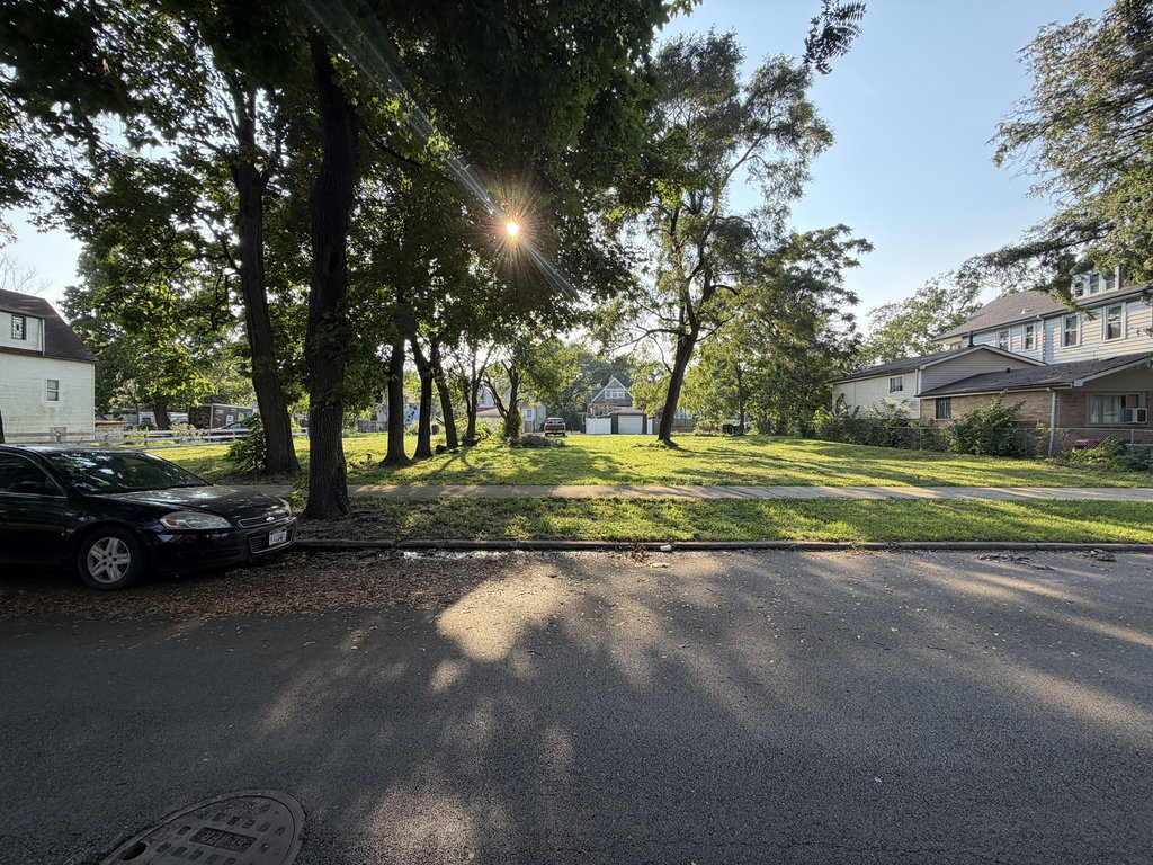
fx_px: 466
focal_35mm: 14
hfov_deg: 102.1
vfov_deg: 85.7
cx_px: 576
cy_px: 432
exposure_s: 1/220
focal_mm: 2.22
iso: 40
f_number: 2.2
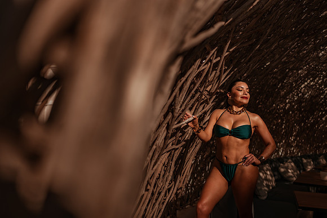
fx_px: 318
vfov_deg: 37.9
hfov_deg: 54.4
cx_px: 164
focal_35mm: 35
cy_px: 109
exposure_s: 1/8000
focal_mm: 35
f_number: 1.8
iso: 50
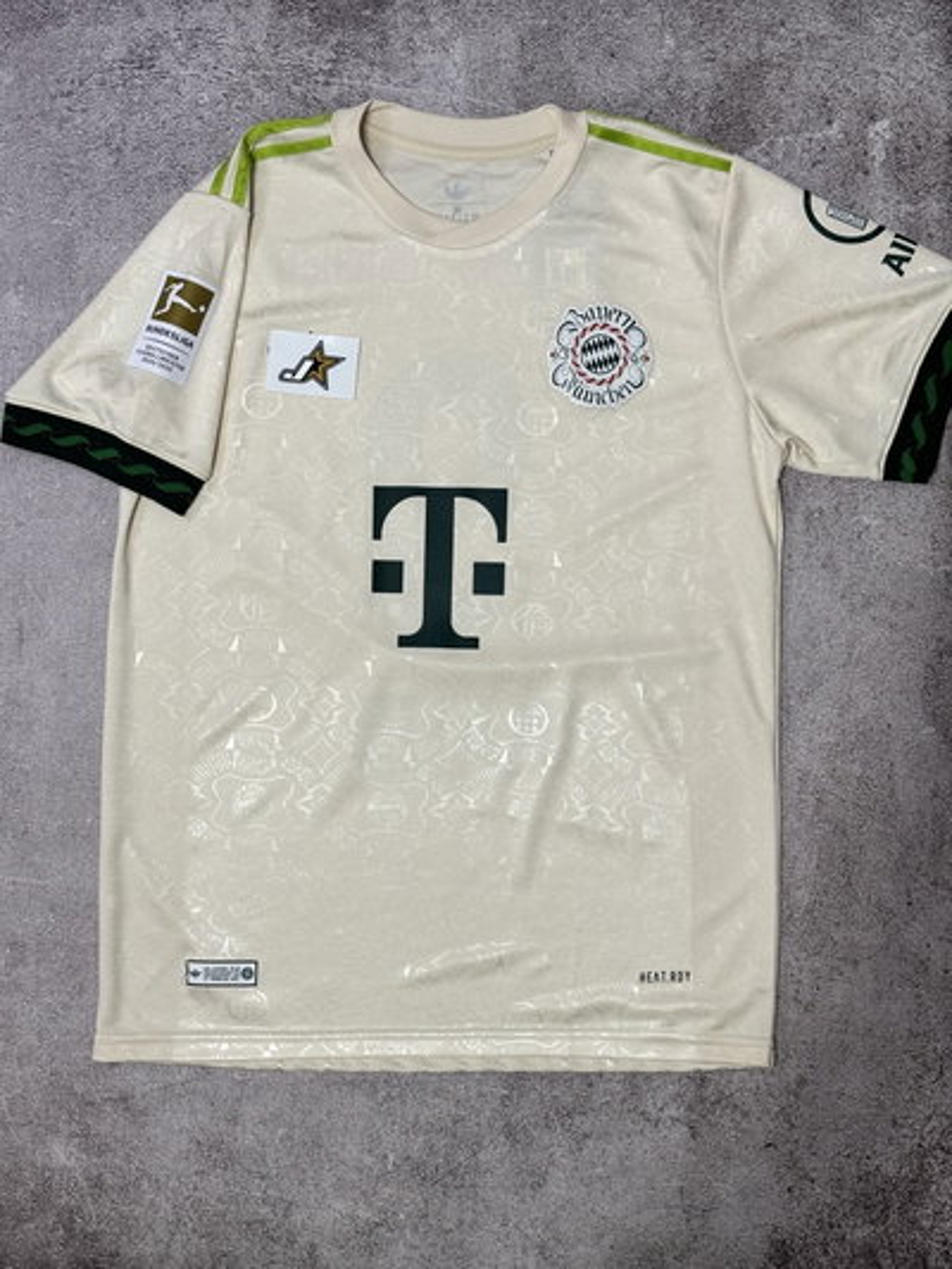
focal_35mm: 52
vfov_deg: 36.8
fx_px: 1906
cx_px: 476
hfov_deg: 28.0
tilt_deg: -88.8
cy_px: 634
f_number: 1.6
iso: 125
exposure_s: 1/50
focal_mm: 5.96
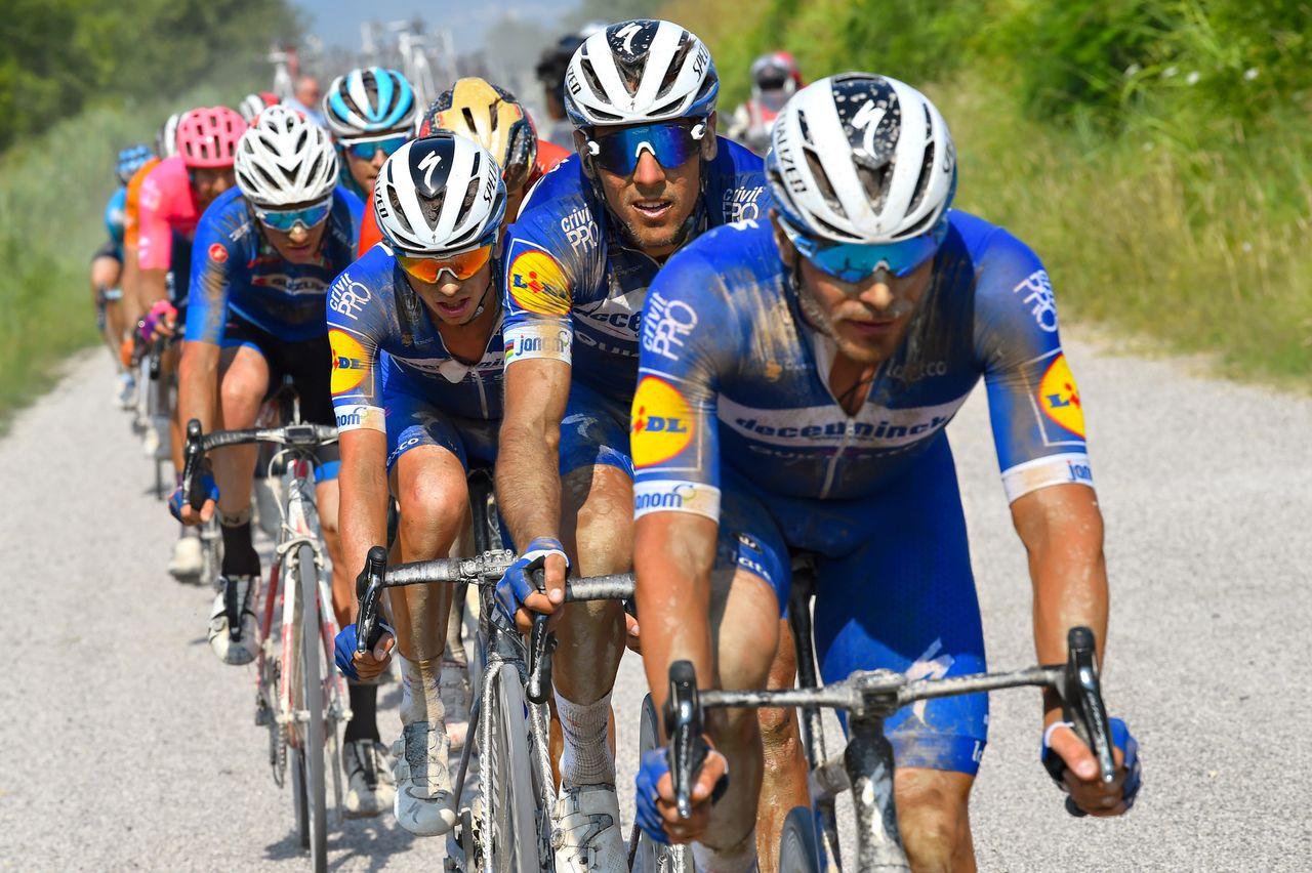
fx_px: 7285
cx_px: 656
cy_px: 436
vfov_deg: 6.9
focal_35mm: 200
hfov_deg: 10.3
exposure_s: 1/1000
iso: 500
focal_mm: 200
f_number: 11
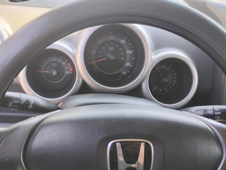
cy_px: 87
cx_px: 107
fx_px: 215
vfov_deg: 42.9
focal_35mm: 33
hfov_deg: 55.3
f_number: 1.8
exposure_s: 1/120
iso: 522
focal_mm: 4.26
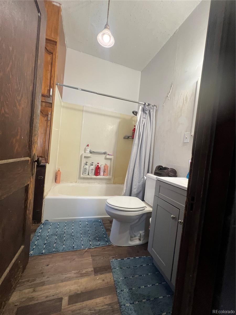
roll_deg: -5.2
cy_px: 158
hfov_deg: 89.9
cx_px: 118
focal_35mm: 13
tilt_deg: -1.4
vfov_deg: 106.2
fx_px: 118
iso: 160
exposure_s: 1/60
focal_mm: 1.57
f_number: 1.8
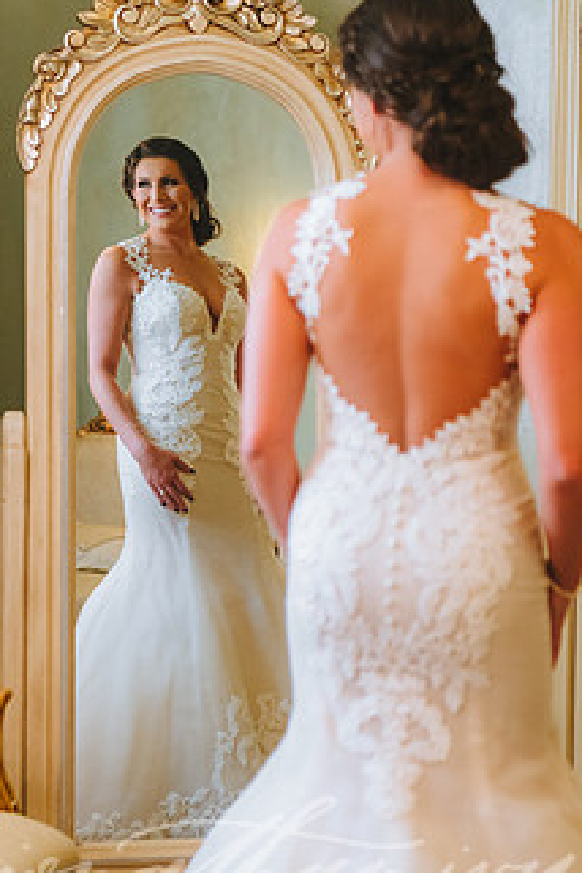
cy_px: 375
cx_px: 256
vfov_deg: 20.8
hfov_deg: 14.0
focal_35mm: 98
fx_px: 2376
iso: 1000
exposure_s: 1/100
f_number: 2.8
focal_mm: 70
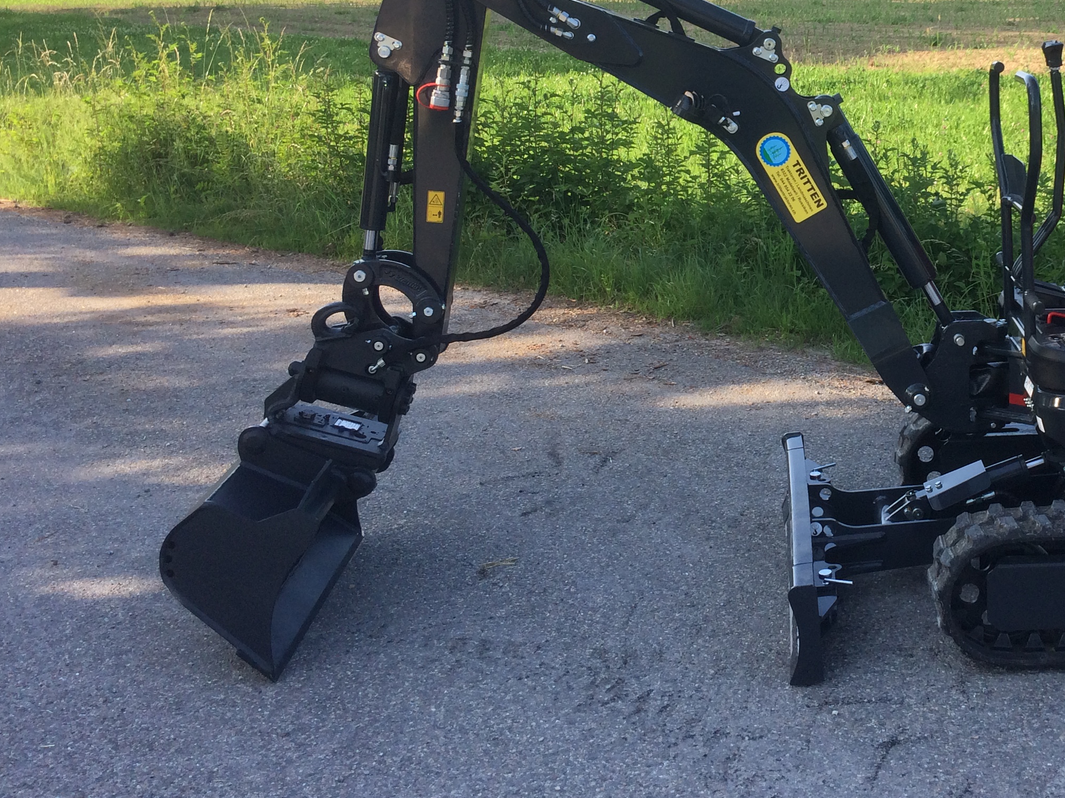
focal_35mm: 47
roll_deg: +0.8
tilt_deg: -13.6
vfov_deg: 30.3
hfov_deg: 38.9
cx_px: 849
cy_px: 188
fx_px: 1446
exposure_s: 1/488
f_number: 2.2
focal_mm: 4.15
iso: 32
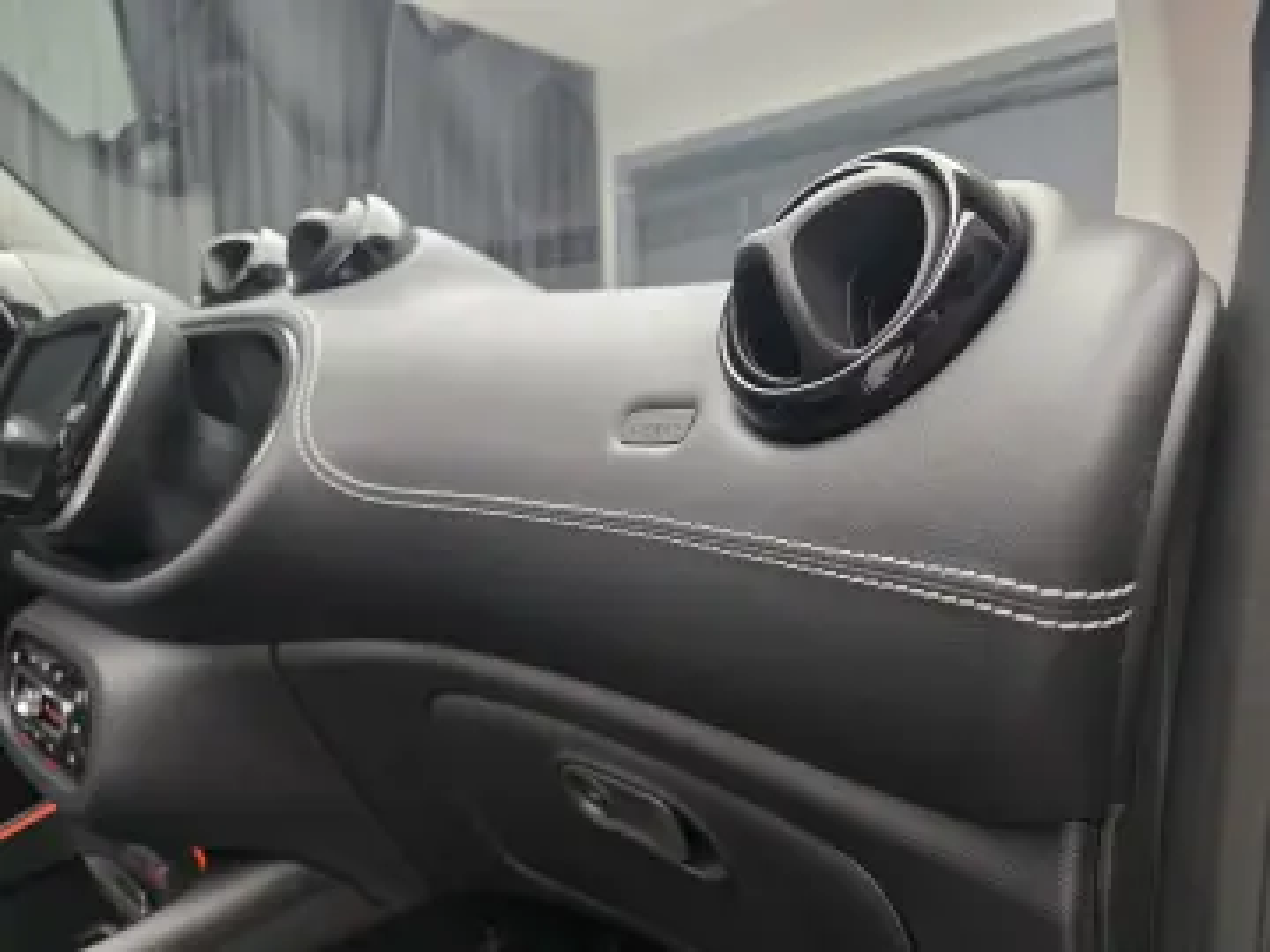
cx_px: 635
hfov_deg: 73.9
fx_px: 844
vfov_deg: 58.9
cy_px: 476
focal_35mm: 23
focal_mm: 6.3
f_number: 1.7
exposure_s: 1/100
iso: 320
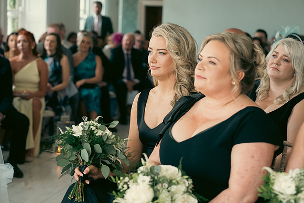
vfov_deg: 19.5
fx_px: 591
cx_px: 152
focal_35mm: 70
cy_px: 102
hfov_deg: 28.8
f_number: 3.5
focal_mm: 70
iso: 500
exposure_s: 1/160
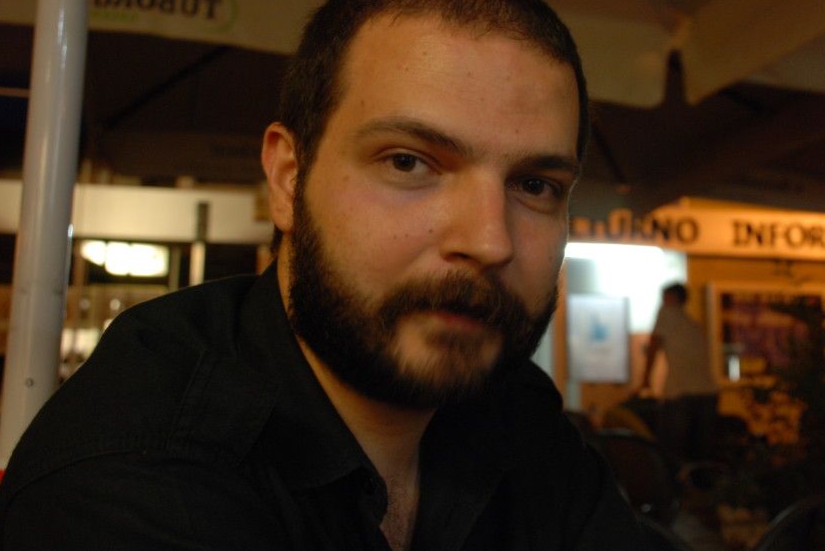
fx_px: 940
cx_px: 500
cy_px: 220
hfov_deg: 47.1
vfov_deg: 32.6
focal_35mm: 41
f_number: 3.8
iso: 400
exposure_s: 1/8
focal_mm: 22
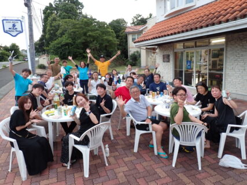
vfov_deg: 54.9
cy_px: 92
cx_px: 124
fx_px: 178
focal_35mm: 25
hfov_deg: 69.4
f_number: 2.8
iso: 100
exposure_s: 1/60
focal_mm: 4.5
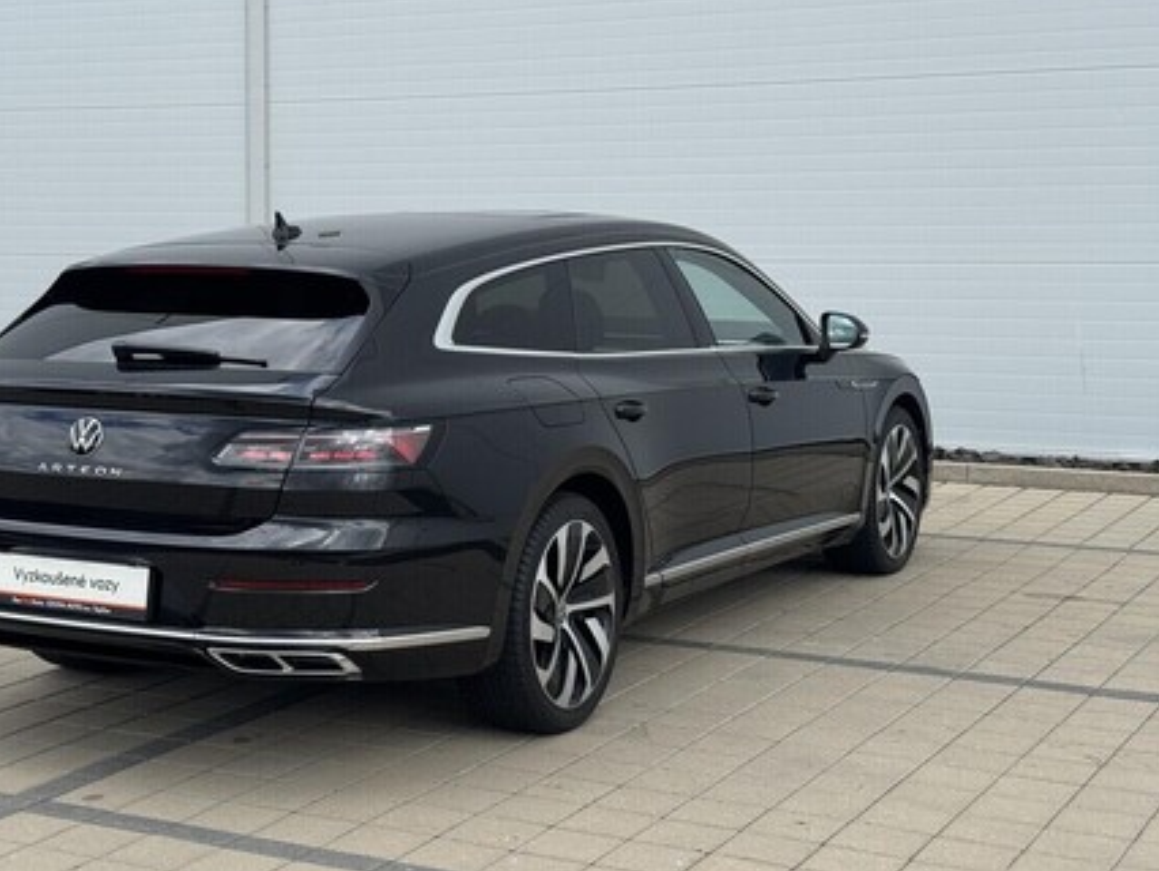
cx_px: 416
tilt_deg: -5.7
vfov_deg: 23.7
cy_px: 437
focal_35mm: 62
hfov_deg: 31.0
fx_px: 2077
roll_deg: -0.1
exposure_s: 1/1984
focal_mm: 6.76
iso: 64
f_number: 1.78
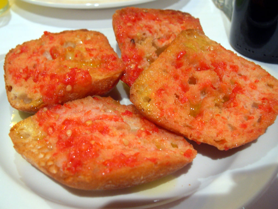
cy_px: 104
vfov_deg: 37.7
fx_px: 305
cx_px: 139
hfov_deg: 49.0
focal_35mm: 38
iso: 195
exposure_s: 1/4.7
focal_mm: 8
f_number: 2.8
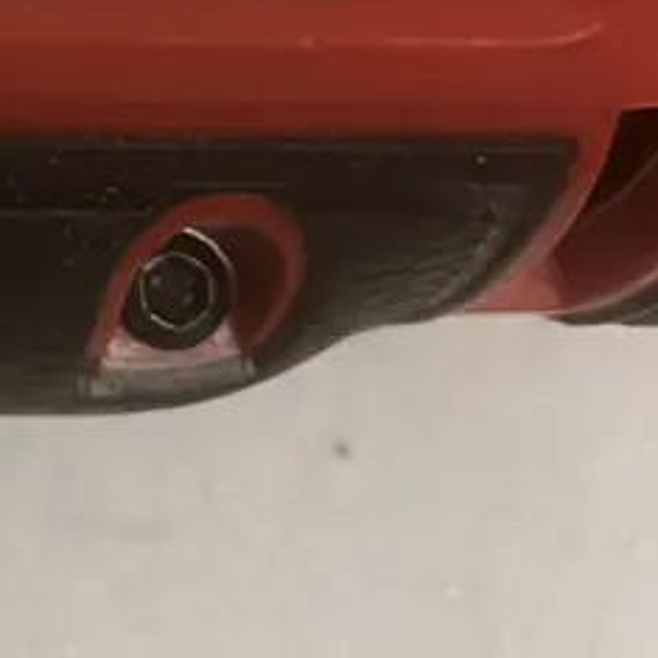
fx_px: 2323
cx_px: -409
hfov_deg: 14.7
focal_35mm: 108
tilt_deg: -70.4
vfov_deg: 15.2
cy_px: -258
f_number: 1.8
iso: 100
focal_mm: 3.99
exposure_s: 1/50
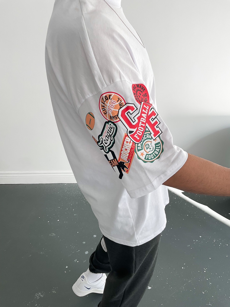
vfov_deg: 61.7
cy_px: 154
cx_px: 115
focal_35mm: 29
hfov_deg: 48.2
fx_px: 257
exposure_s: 1/120
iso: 16
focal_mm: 3
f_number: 1.8
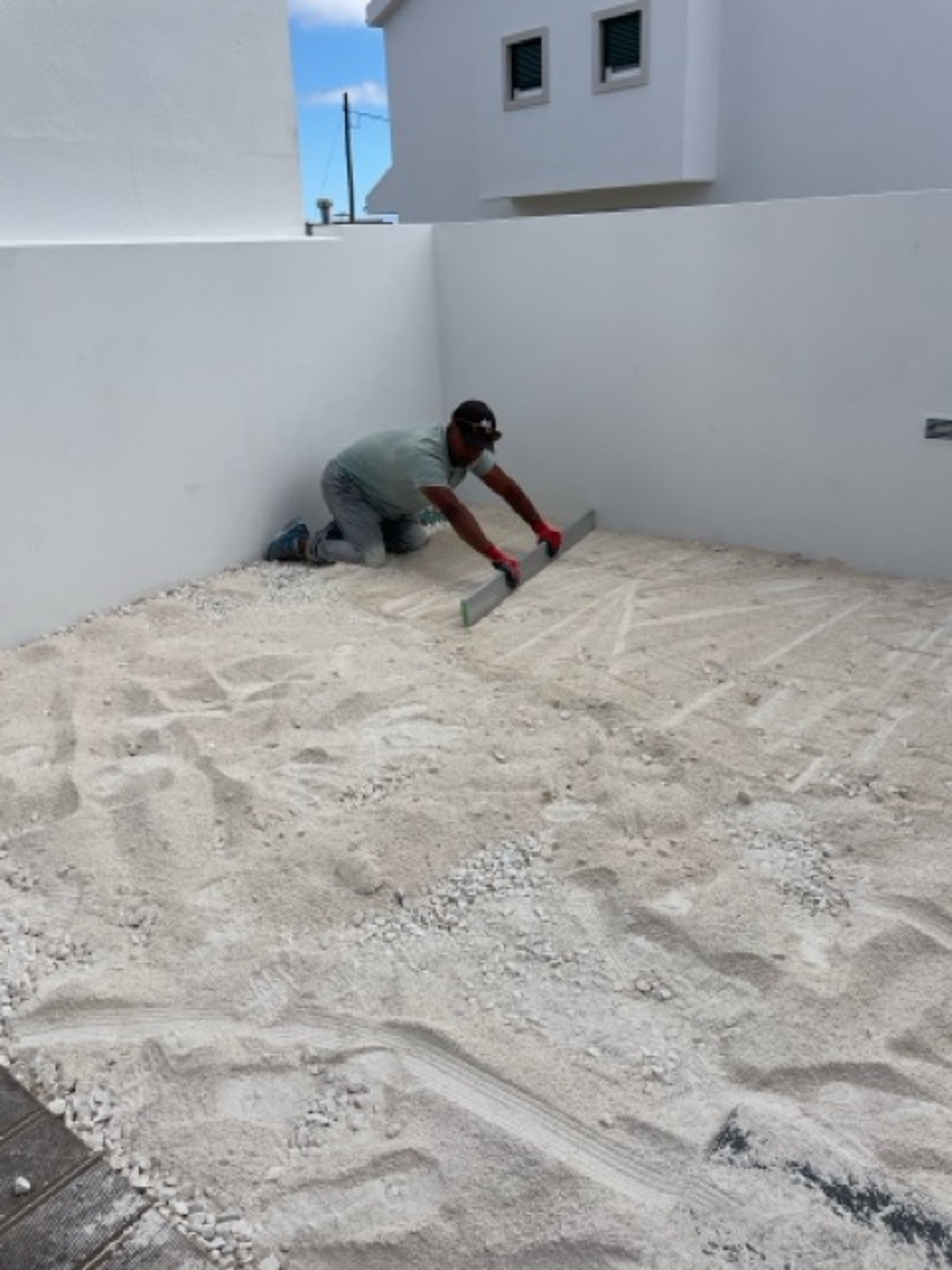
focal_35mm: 26
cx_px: 476
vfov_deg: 67.3
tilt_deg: -21.4
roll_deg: +2.4
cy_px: 635
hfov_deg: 53.1
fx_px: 953
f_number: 1.6
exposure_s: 1/5051
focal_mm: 4.2
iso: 32
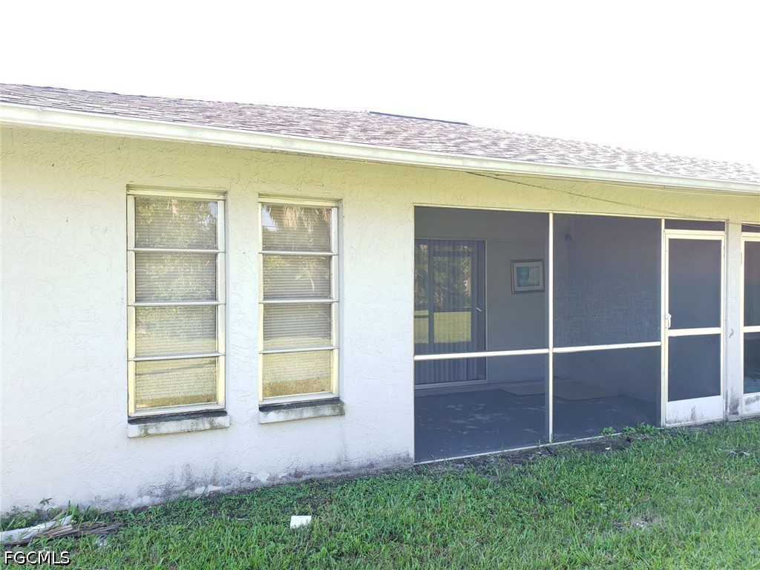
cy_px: 285
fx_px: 571
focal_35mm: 26
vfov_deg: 53.1
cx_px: 380
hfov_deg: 67.3
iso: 80
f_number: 2.4
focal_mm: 4.3
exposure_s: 1/120
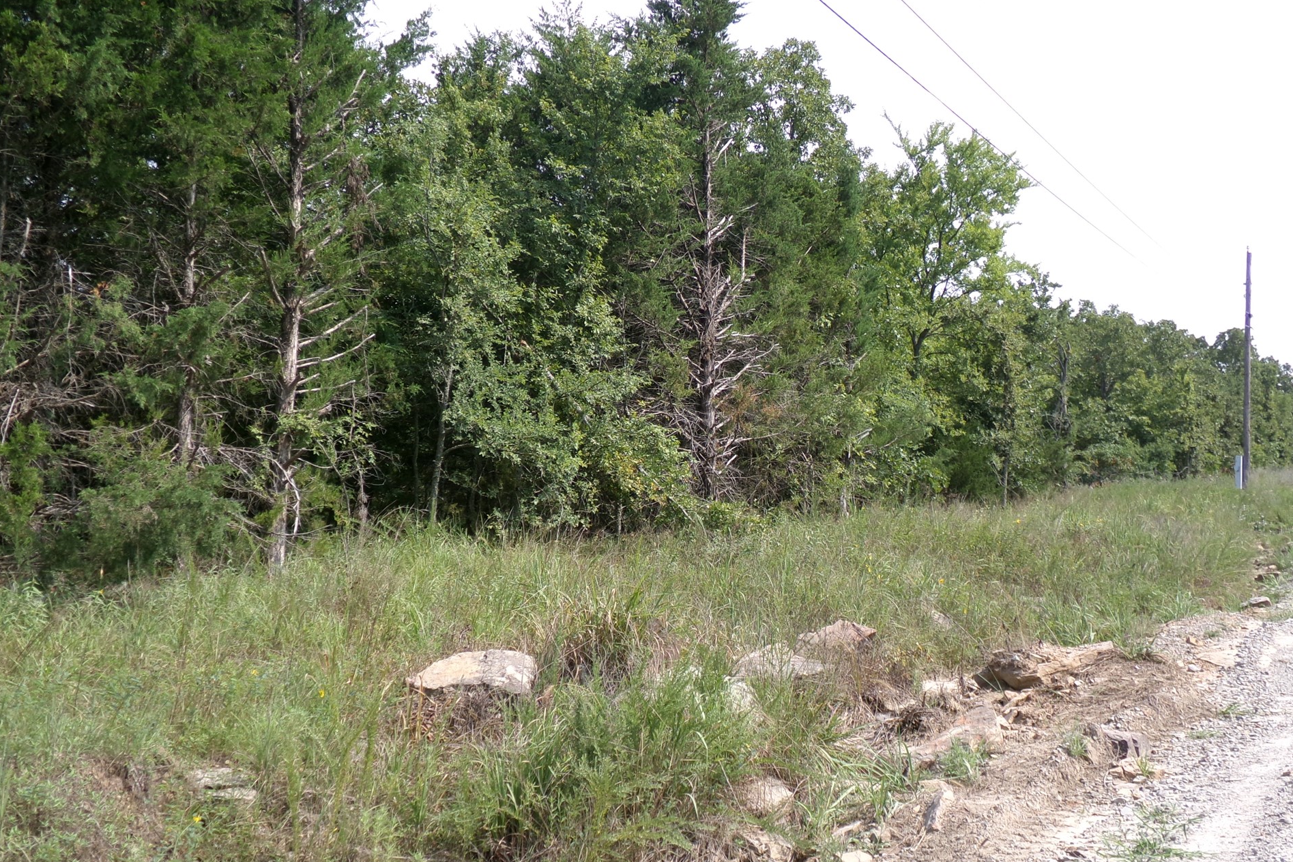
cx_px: 641
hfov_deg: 49.6
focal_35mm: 39
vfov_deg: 34.2
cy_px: 477
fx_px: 1401
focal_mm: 6.6
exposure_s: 1/400
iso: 100
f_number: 4
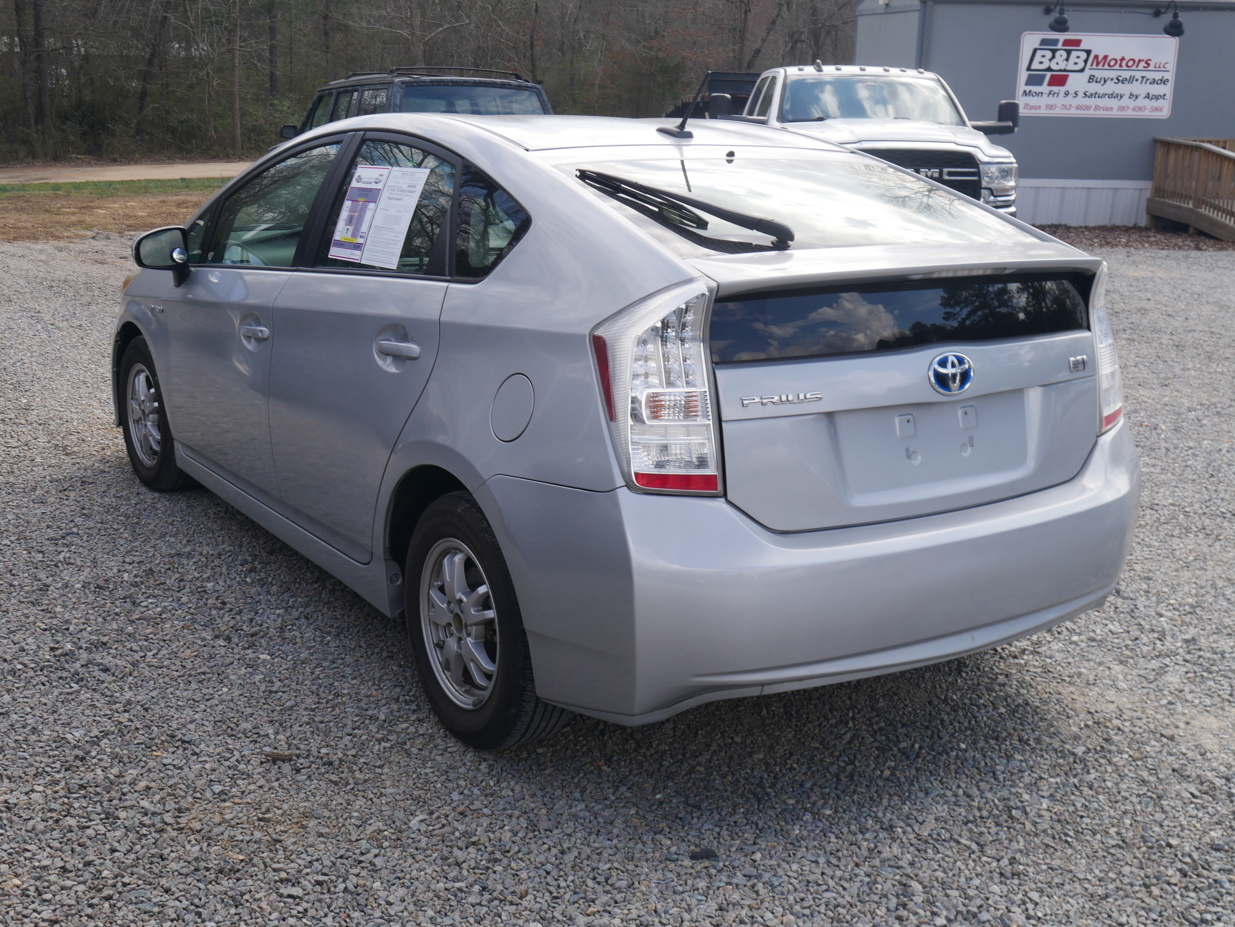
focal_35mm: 40
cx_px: 618
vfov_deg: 36.0
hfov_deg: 46.8
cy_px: 464
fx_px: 1428
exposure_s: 1/250
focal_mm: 20
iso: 200
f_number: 8
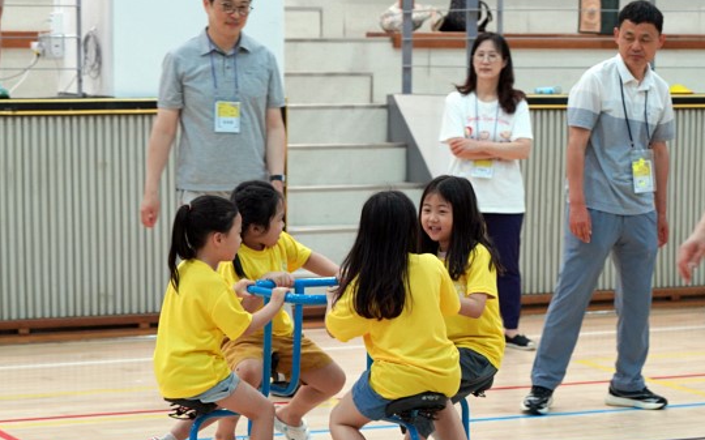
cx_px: 460
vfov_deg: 11.0
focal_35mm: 119
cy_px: 279
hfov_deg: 17.5
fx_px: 2285
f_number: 4
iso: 1000
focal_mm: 70
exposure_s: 1/160
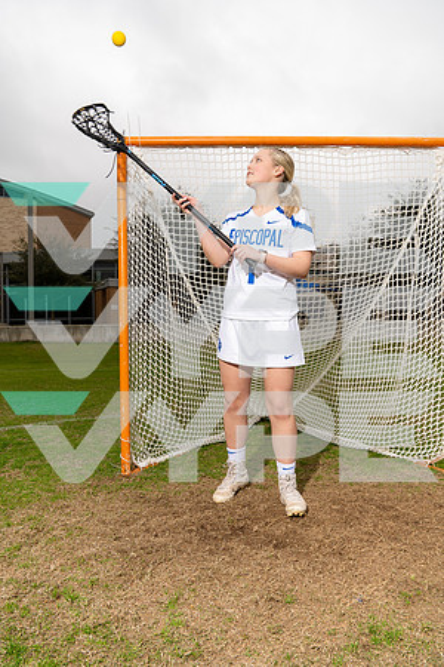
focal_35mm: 29
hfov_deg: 45.0
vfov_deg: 63.7
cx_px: 222
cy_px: 334
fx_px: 536
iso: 200
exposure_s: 1/250
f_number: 6.3
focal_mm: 29
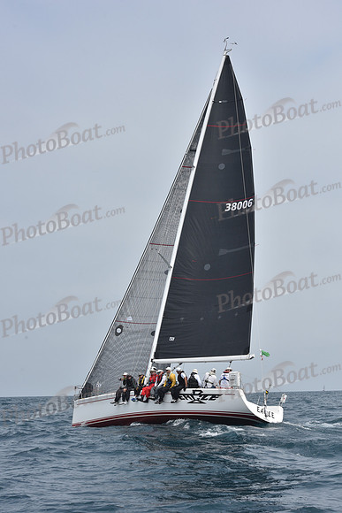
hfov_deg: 19.5
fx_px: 997
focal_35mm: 70
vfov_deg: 28.8
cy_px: 256
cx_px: 171
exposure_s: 1/800
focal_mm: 70
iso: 250
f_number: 10
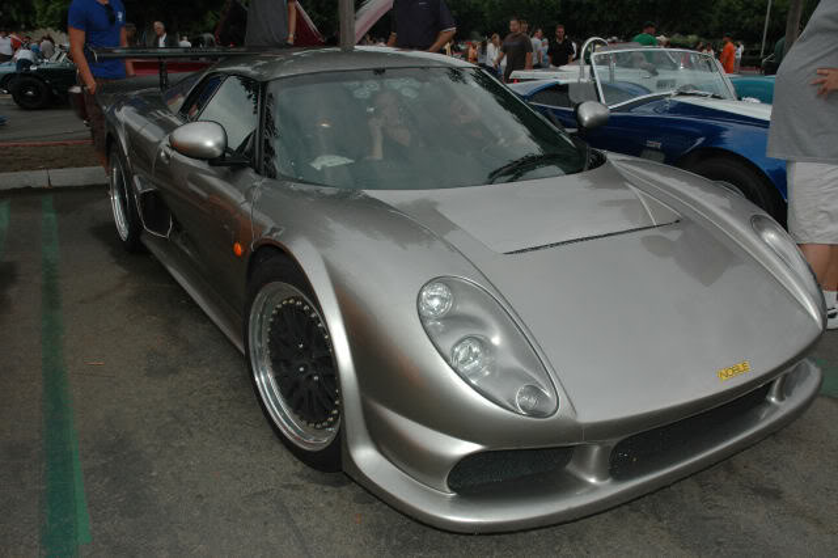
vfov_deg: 39.9
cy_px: 279
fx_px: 768
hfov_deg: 57.2
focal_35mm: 33
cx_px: 419
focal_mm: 22
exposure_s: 1/80
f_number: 8
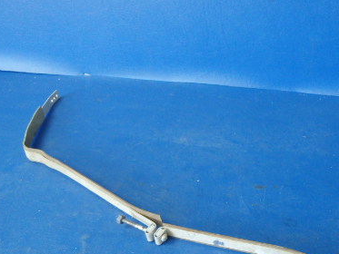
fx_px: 470
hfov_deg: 38.7
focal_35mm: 48
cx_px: 252
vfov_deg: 29.5
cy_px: 210
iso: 400
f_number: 3.9
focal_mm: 5
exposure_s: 1/30
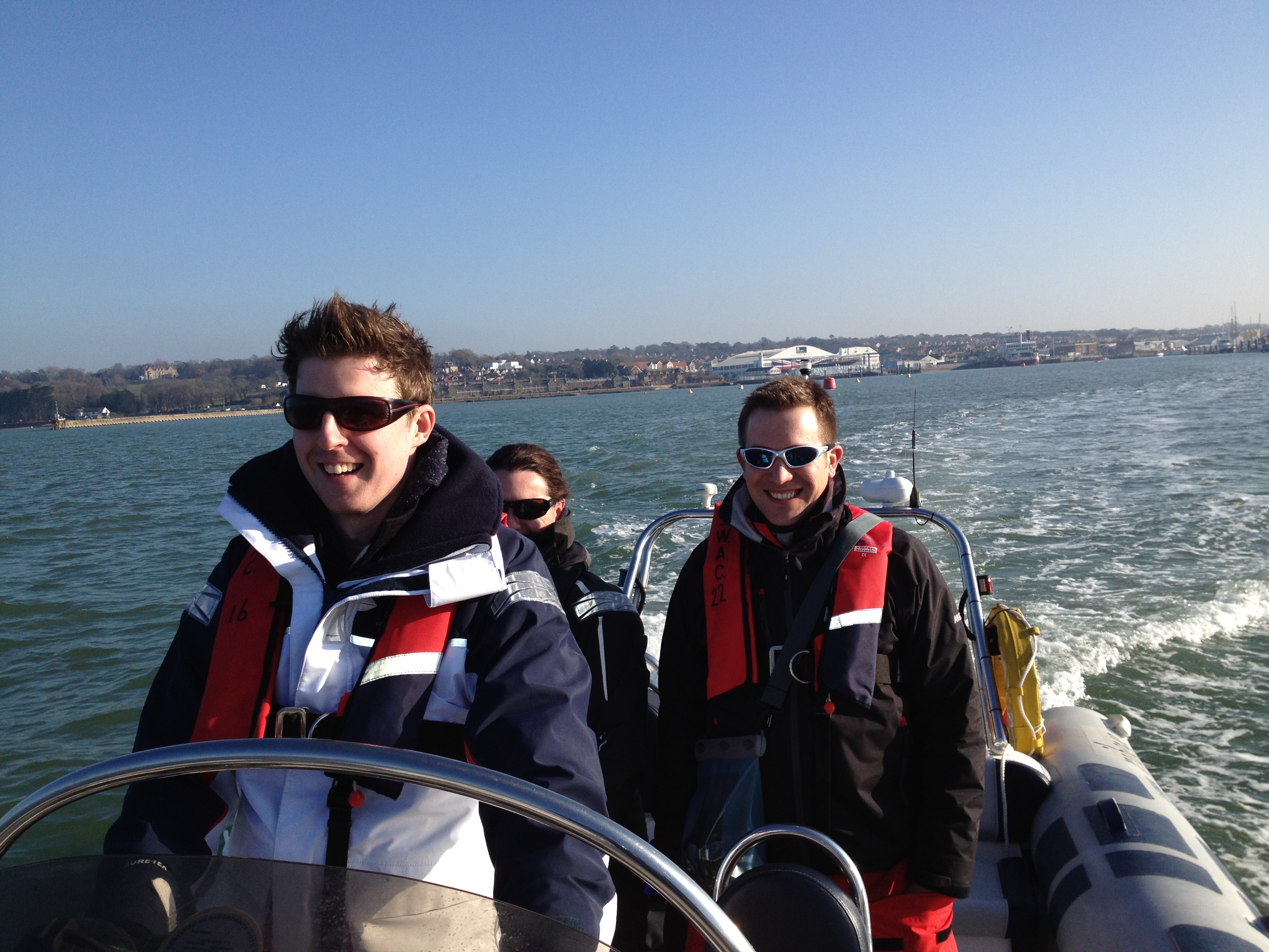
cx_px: 634
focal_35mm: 35
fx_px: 1283
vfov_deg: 40.7
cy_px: 476
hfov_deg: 52.6
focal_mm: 4.28
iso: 50
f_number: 2.4
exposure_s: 1/1661
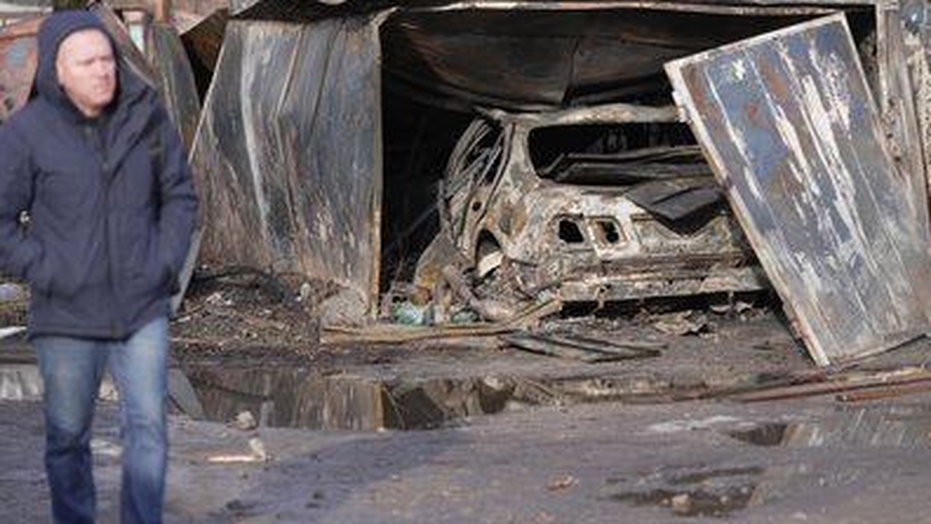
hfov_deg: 16.6
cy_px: 254
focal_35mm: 129
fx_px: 3185
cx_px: 468
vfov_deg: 9.4
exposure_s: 1/800
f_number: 2.8
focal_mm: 122
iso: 125
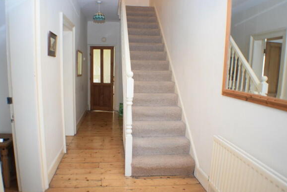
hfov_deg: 53.6
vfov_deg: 37.3
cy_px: 106
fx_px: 284
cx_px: 131
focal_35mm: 36
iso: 2800
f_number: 3.8
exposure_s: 1/60
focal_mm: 21
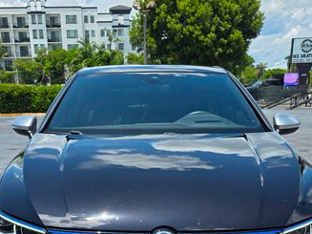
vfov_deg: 30.2
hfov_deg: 42.0
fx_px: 405
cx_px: 133
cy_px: 226
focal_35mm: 45
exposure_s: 1/4057
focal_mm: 6.3
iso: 80
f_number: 1.7
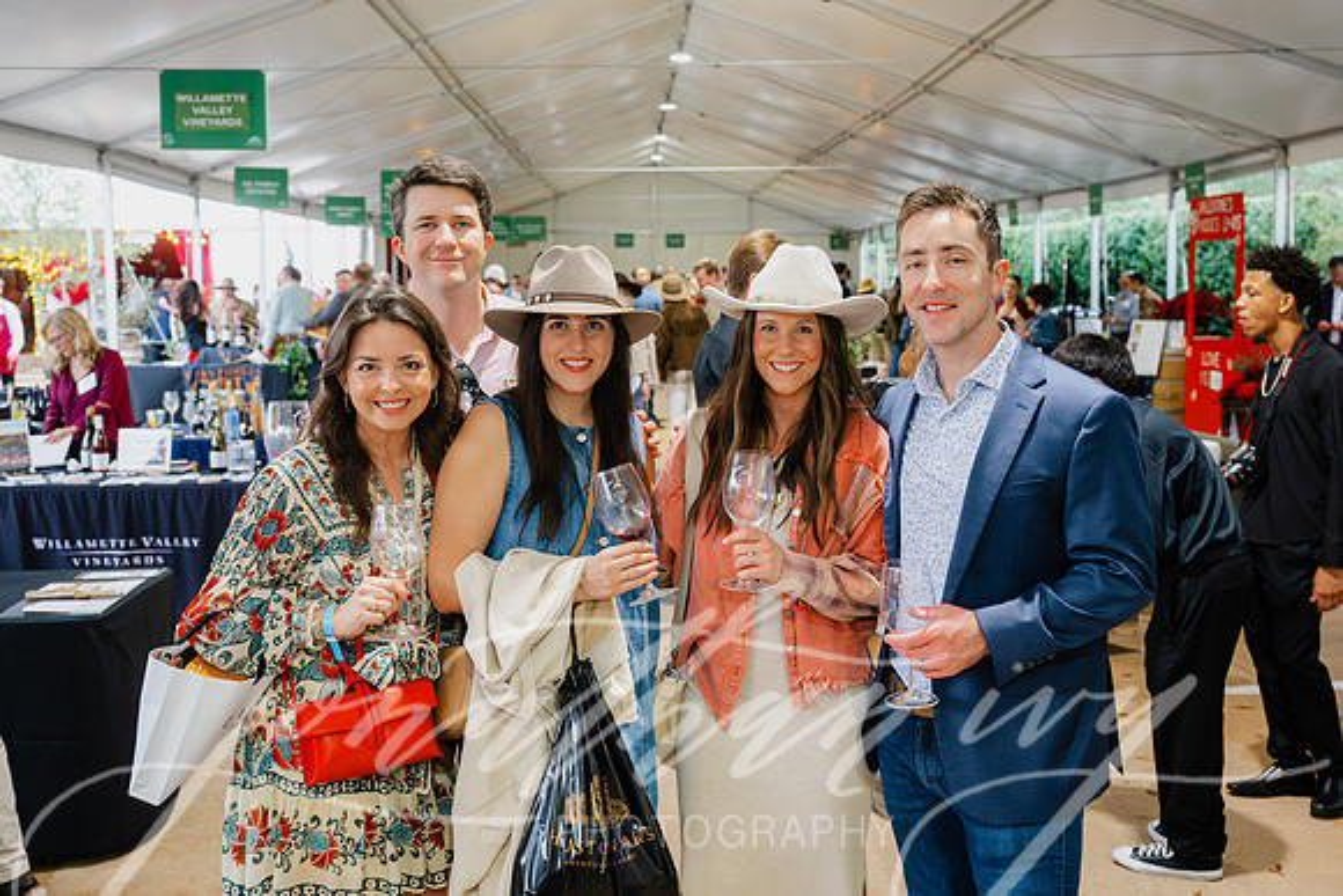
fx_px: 1418
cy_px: 448
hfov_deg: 50.7
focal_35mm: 38
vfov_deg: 35.1
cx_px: 672
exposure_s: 1/160
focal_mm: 38
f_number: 4.5
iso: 2200
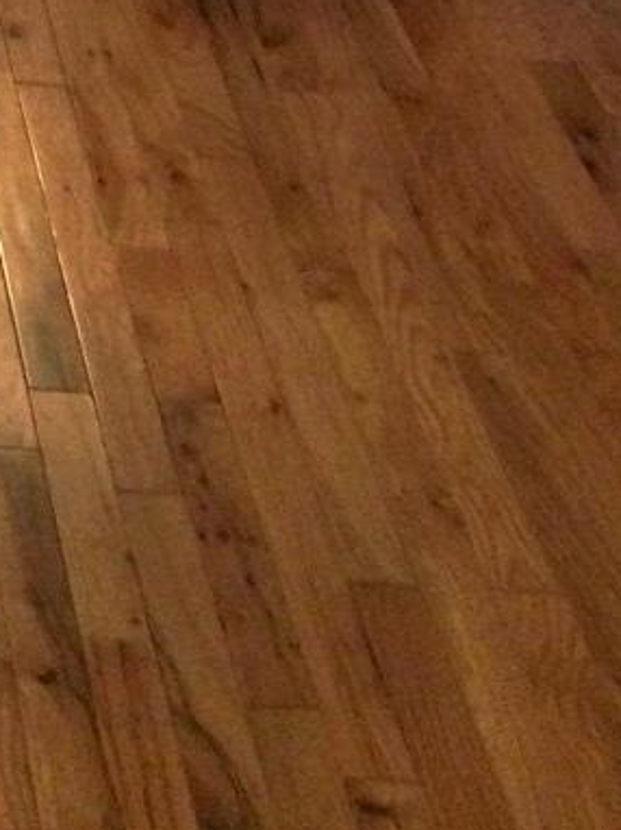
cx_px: -578
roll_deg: -0.4
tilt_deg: -10.4
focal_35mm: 124
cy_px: -878
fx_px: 2969
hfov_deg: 11.0
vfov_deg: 13.4
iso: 160
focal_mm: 4.15
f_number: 2.2
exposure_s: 1/30
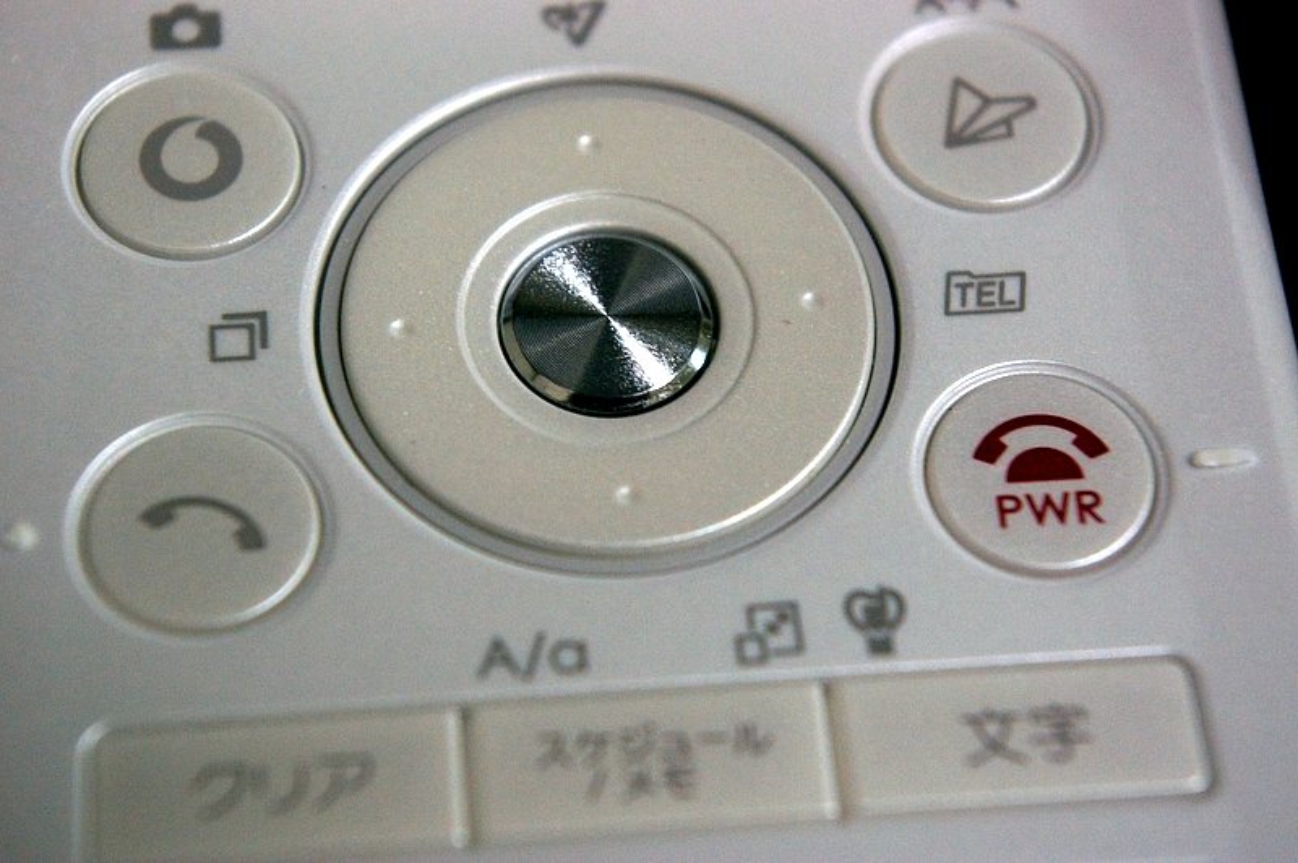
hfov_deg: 24.6
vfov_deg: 16.5
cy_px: 432
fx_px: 2972
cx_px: 649
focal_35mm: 82
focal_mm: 55
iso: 800
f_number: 8
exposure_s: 1/30
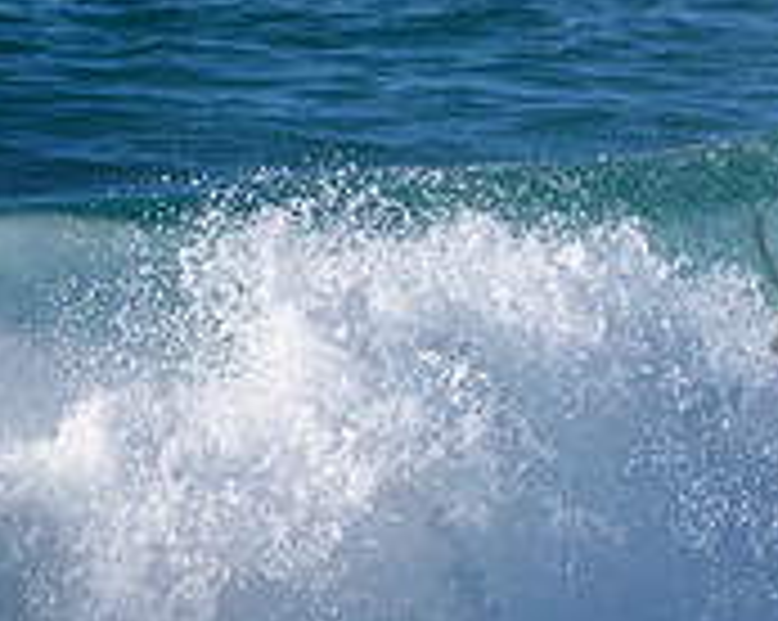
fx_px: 45632
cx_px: 873
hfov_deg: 1.0
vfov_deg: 0.8
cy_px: 283
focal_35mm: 1984
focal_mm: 500
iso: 160
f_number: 5.6
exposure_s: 1/2000
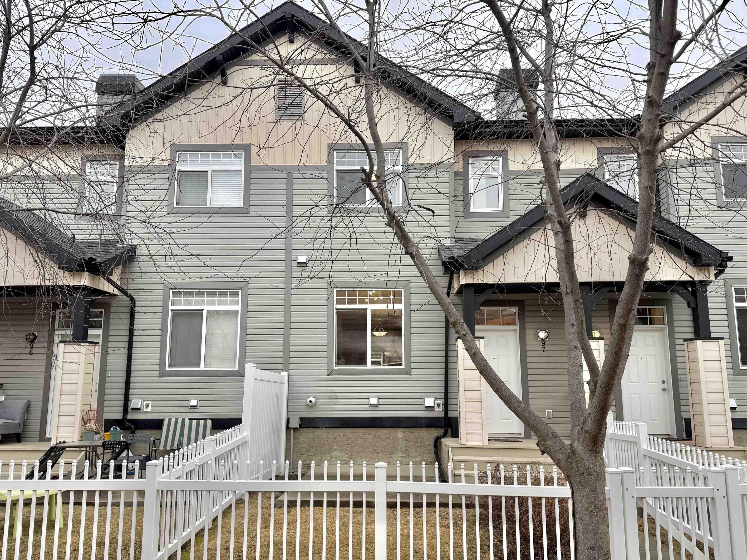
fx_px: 561
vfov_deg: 53.0
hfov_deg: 67.3
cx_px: 384
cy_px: 298
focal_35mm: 26
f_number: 1.78
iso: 80
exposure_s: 1/335
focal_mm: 6.76
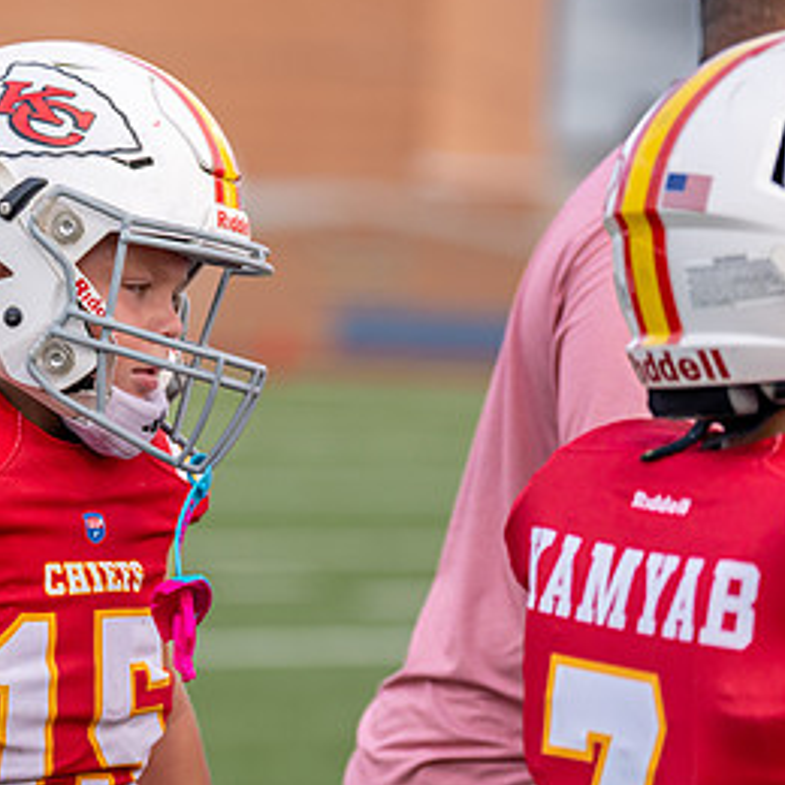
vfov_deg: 7.2
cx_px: 42
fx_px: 6235
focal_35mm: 243
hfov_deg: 7.2
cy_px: 503
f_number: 2.8
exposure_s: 1/2500
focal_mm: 116
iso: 400
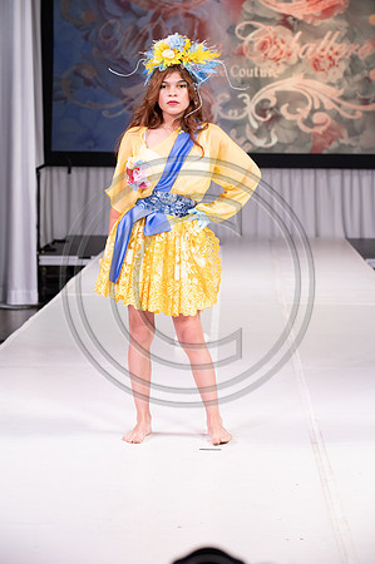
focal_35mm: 92
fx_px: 1441
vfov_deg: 22.2
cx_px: 188
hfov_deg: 14.8
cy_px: 282
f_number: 5.6
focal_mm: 92
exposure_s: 1/400
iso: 2000
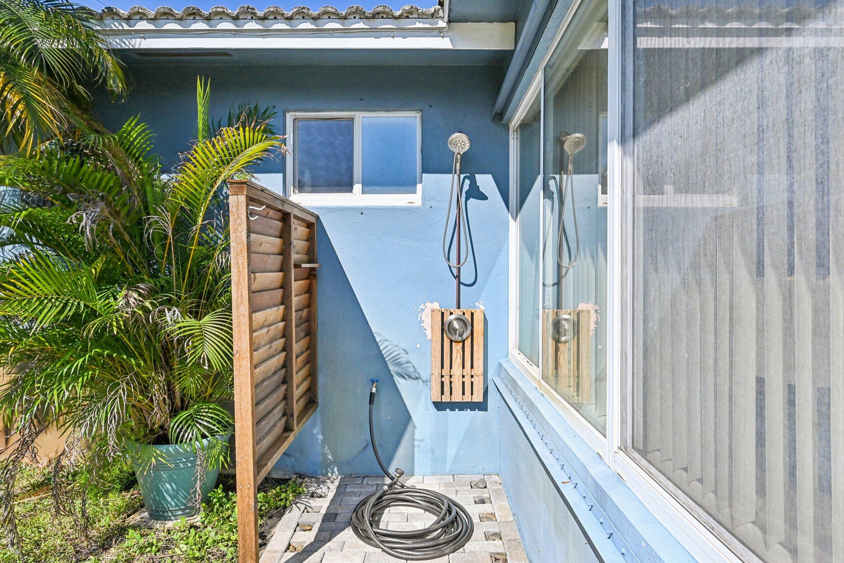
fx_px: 469
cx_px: 422
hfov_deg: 84.0
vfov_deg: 61.9
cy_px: 282
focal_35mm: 20
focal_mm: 20
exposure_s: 1/6400
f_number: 8
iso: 2000
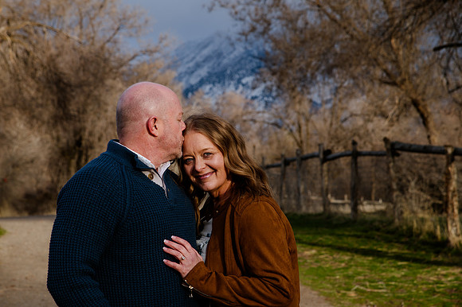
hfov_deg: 19.0
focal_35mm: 108
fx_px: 1383
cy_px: 138
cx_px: 208
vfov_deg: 12.7
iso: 250
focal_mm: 98
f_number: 9
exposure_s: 1/160
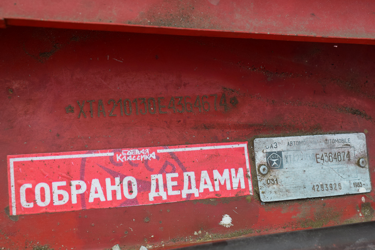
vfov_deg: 30.8
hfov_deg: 45.0
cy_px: 125
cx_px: 188
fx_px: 453
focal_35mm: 44
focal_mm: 29
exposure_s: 1/200
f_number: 8
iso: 400
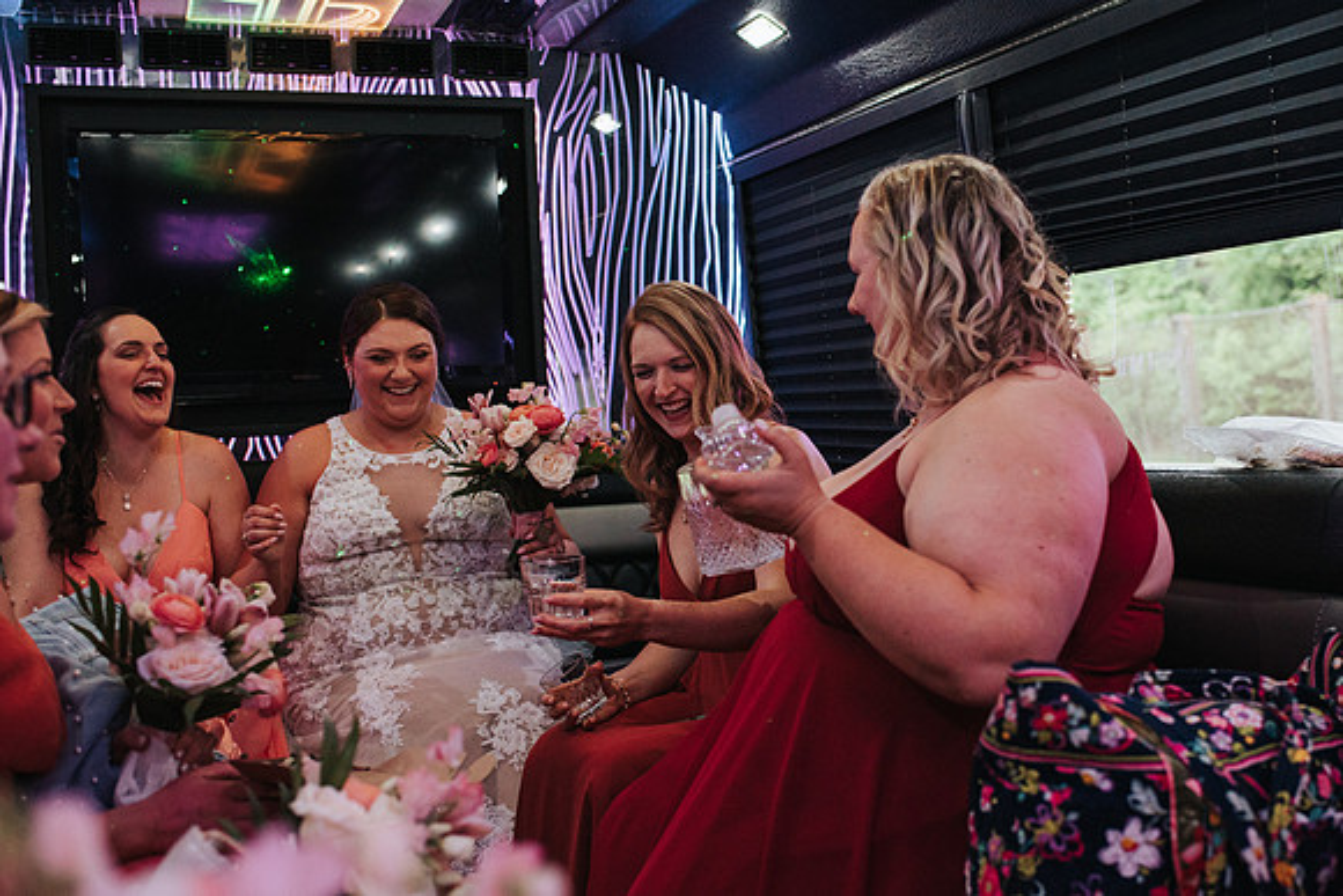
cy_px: 448
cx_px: 793
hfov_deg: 46.1
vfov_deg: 31.8
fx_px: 1571
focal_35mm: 42
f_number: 3.2
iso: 1000
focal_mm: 35
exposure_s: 1/200
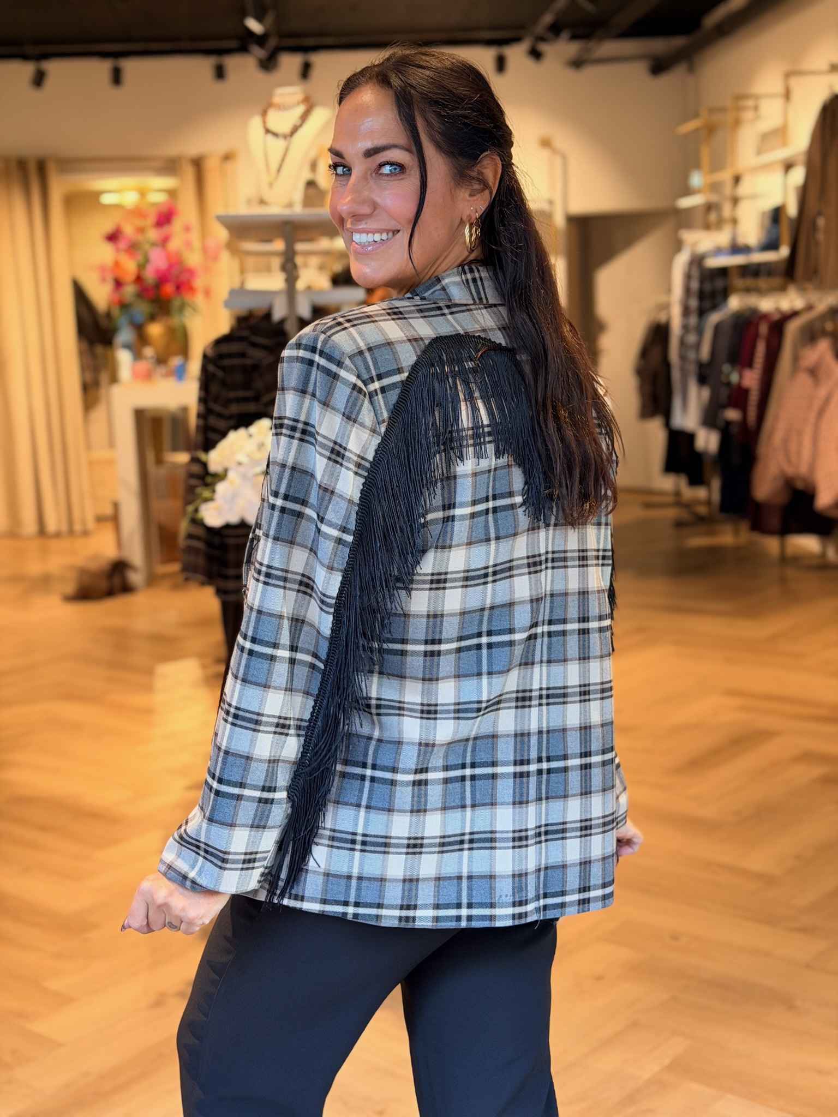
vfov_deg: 39.7
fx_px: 1549
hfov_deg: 30.3
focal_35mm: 48
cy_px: 558
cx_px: 419
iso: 125
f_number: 1.78
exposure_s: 1/100
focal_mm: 6.76
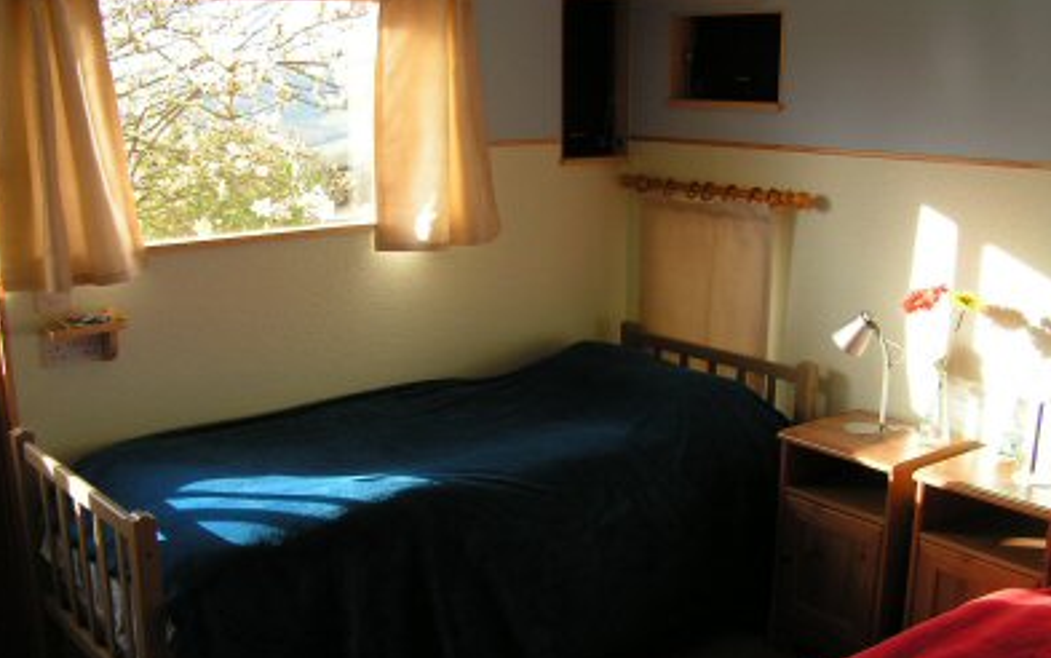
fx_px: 1175
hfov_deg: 48.2
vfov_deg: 31.2
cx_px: 519
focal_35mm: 41
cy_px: 391
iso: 50
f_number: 4.5
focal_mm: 6.3
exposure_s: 1/50
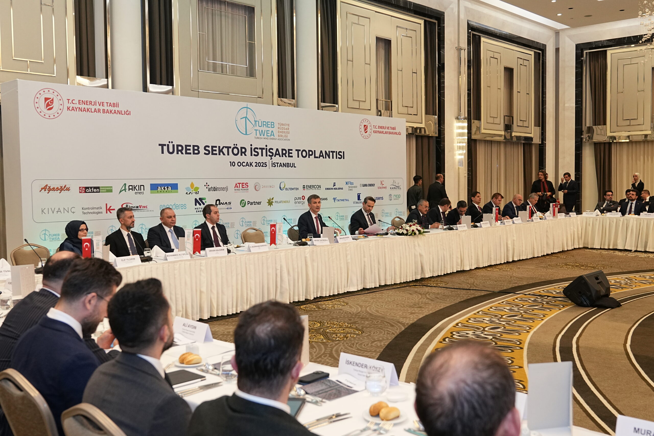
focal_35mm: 36
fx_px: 654
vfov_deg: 36.9
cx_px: 327
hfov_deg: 53.1
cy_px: 218
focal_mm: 24
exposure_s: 1/160
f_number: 3.2
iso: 1000
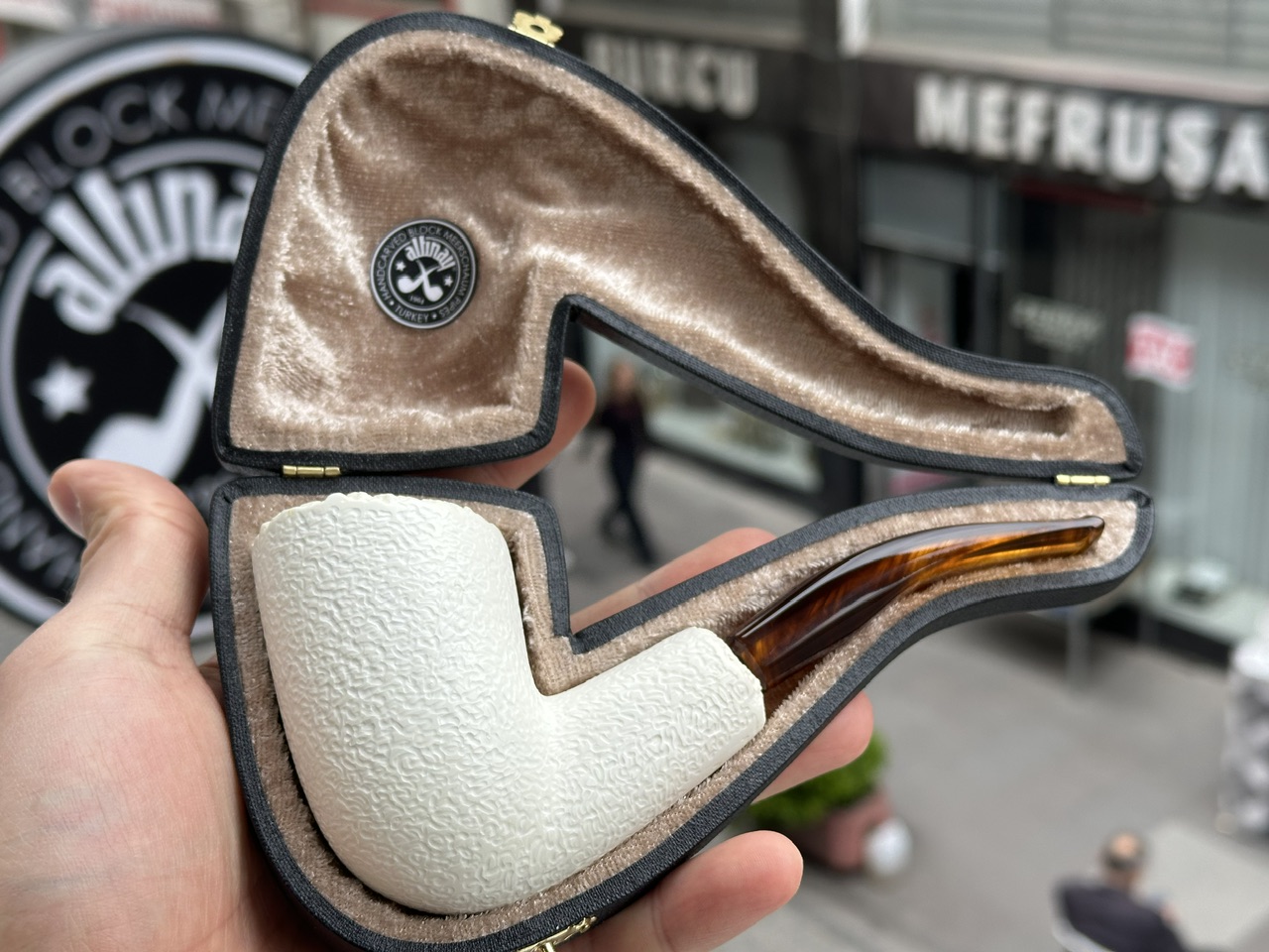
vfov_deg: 30.3
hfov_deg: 39.7
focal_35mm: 48
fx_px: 1760
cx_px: 634
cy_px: 476
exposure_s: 1/990
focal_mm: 6.86
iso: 64
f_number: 1.78
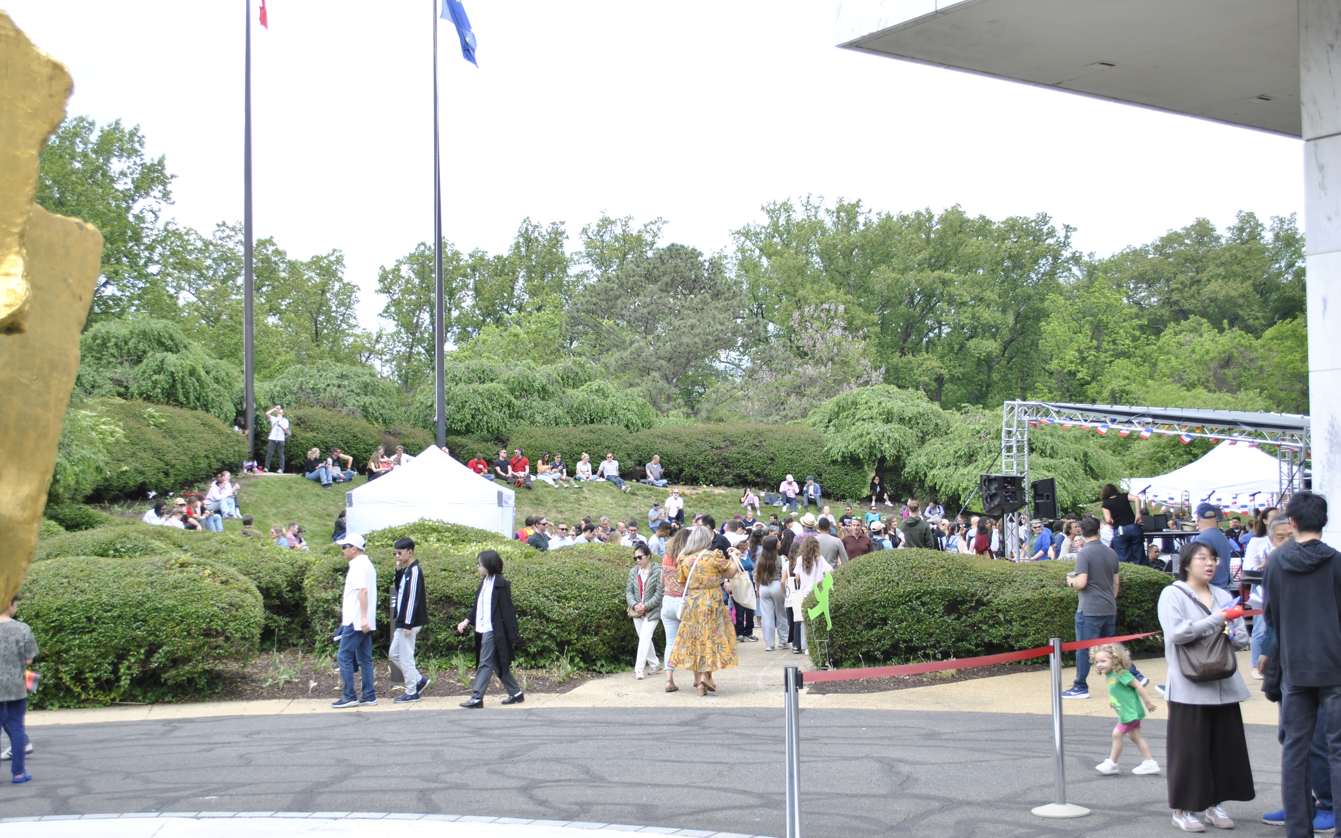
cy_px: 444
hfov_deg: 43.5
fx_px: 1681
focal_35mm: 46
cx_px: 671
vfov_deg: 28.0
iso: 100
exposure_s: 1/160
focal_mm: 30
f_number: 5
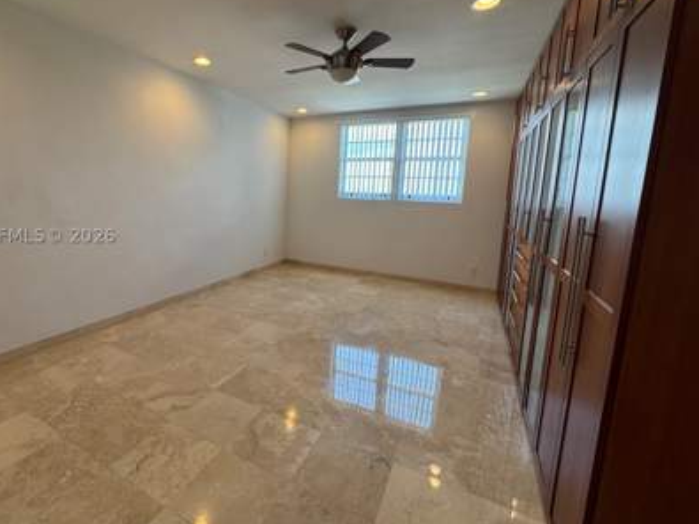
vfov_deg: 74.5
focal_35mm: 17
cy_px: 235
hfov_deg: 89.8
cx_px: 278
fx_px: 343
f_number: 2.2
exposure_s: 1/120
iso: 80
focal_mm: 2.22
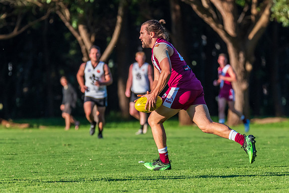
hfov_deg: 4.9
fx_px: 3401
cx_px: 145
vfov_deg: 3.2
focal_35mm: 424
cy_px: 105
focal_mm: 320
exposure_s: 1/2500
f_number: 6.3
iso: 1000
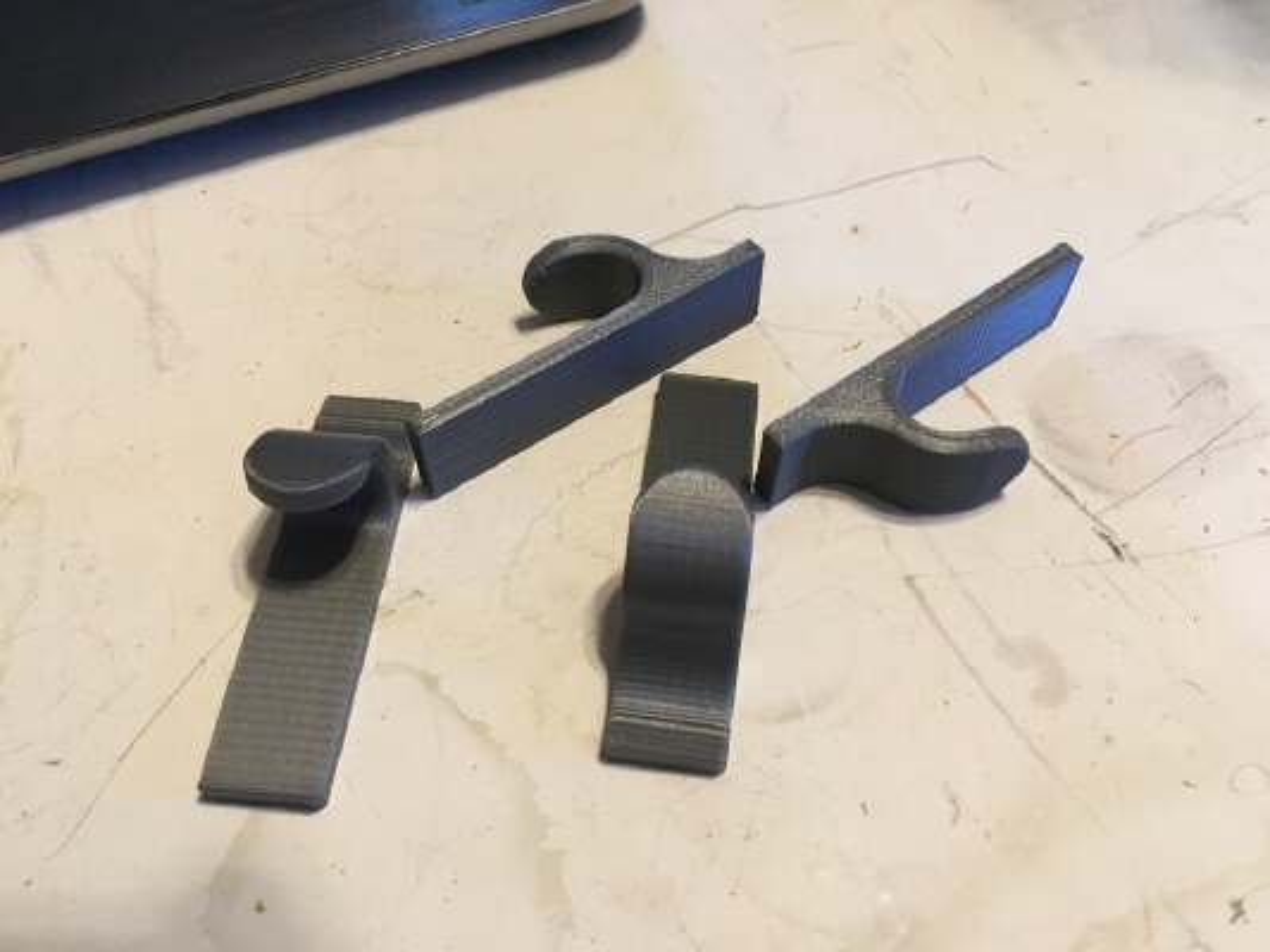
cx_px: 635
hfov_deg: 61.6
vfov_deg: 48.2
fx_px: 1064
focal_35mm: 29
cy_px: 476
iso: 50
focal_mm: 4.15
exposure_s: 1/15
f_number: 2.2
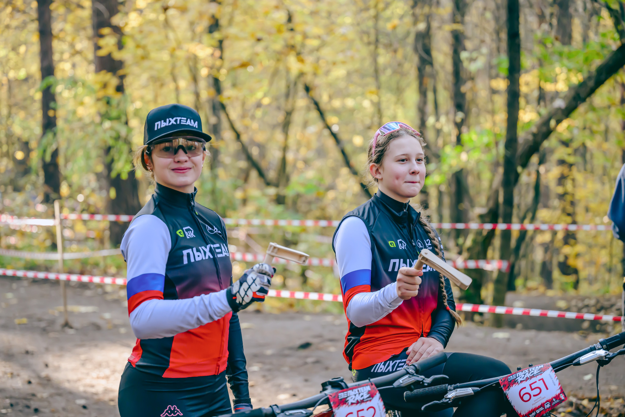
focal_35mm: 70
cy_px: 208
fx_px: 1215
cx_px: 312
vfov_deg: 19.5
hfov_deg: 28.8
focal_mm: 70
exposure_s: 1/1250
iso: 2000
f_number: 2.8
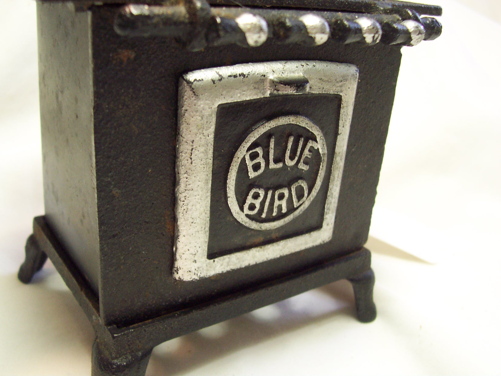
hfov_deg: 50.1
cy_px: 188
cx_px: 250
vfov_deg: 38.7
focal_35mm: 37
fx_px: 536
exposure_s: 1/30
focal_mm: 5.6
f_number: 2.8
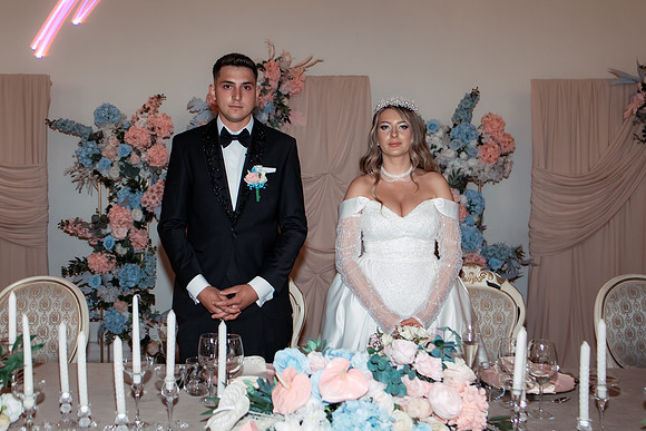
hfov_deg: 48.1
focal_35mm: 40
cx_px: 278
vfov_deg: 33.2
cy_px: 187
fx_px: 721
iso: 1250
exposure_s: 1/250
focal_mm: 35
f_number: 3.2
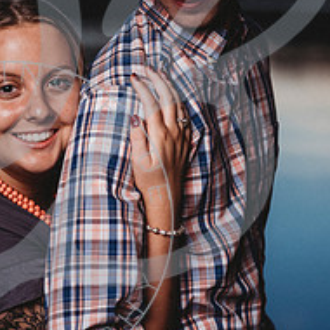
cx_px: 90
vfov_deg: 12.4
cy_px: 90
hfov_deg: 12.4
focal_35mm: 141
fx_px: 1521
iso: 100
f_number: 2.8
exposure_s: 1/320
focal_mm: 70
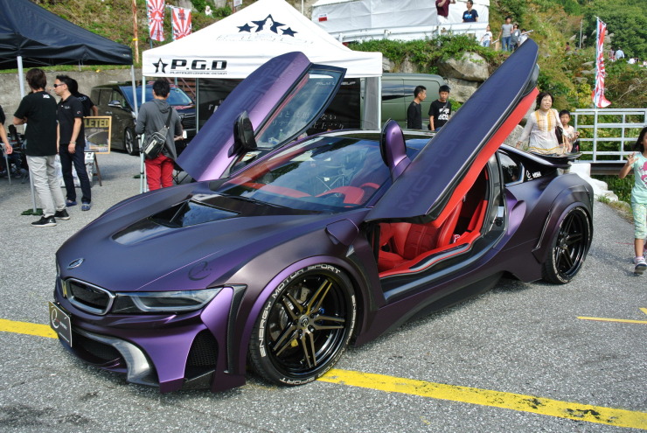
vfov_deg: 42.4
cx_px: 324
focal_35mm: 31
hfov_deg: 60.2
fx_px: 558
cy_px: 216
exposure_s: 1/400
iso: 100
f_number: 4.5
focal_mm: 11.8
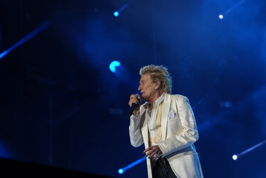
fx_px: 1049
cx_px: 153
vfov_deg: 9.7
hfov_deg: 14.4
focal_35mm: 142
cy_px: 86
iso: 1600
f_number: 4
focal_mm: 119
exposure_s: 1/640
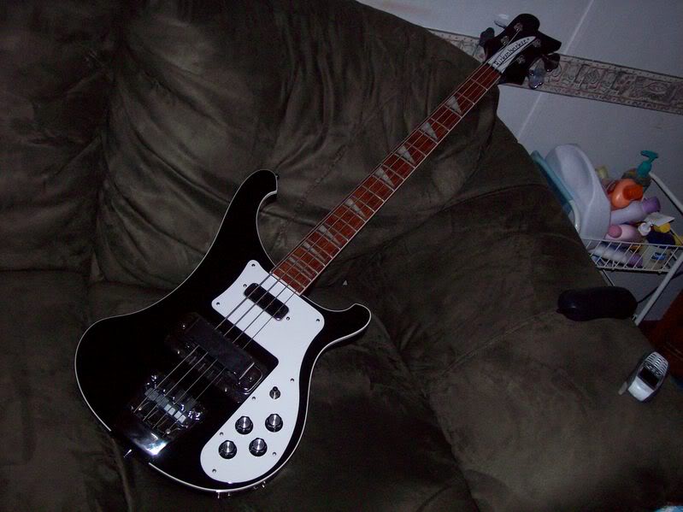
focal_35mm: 45
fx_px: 888
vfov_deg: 32.2
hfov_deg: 42.1
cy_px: 256
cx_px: 342
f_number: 3
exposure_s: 1/73.1
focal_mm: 7.6
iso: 140
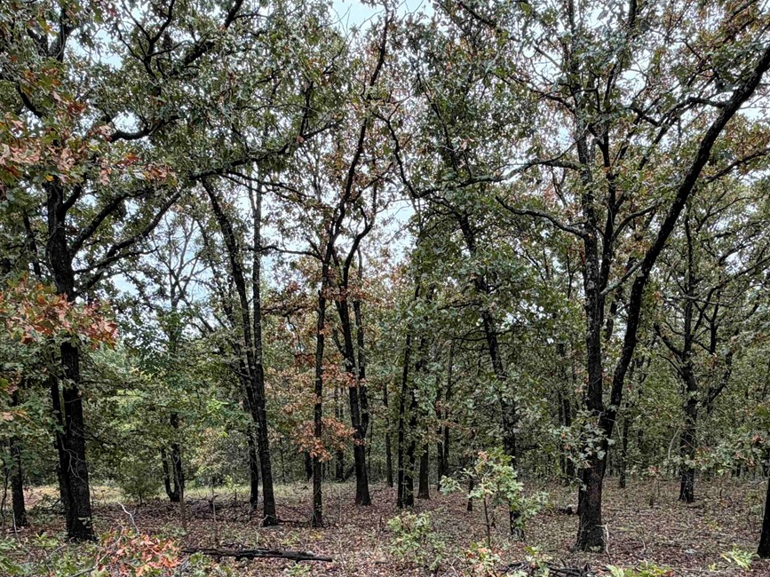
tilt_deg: -9.9
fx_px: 689
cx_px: 419
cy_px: 504
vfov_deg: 42.2
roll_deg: +0.3
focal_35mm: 31
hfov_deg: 58.3
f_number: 2.2
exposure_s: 1/147
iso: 40
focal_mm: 2.22
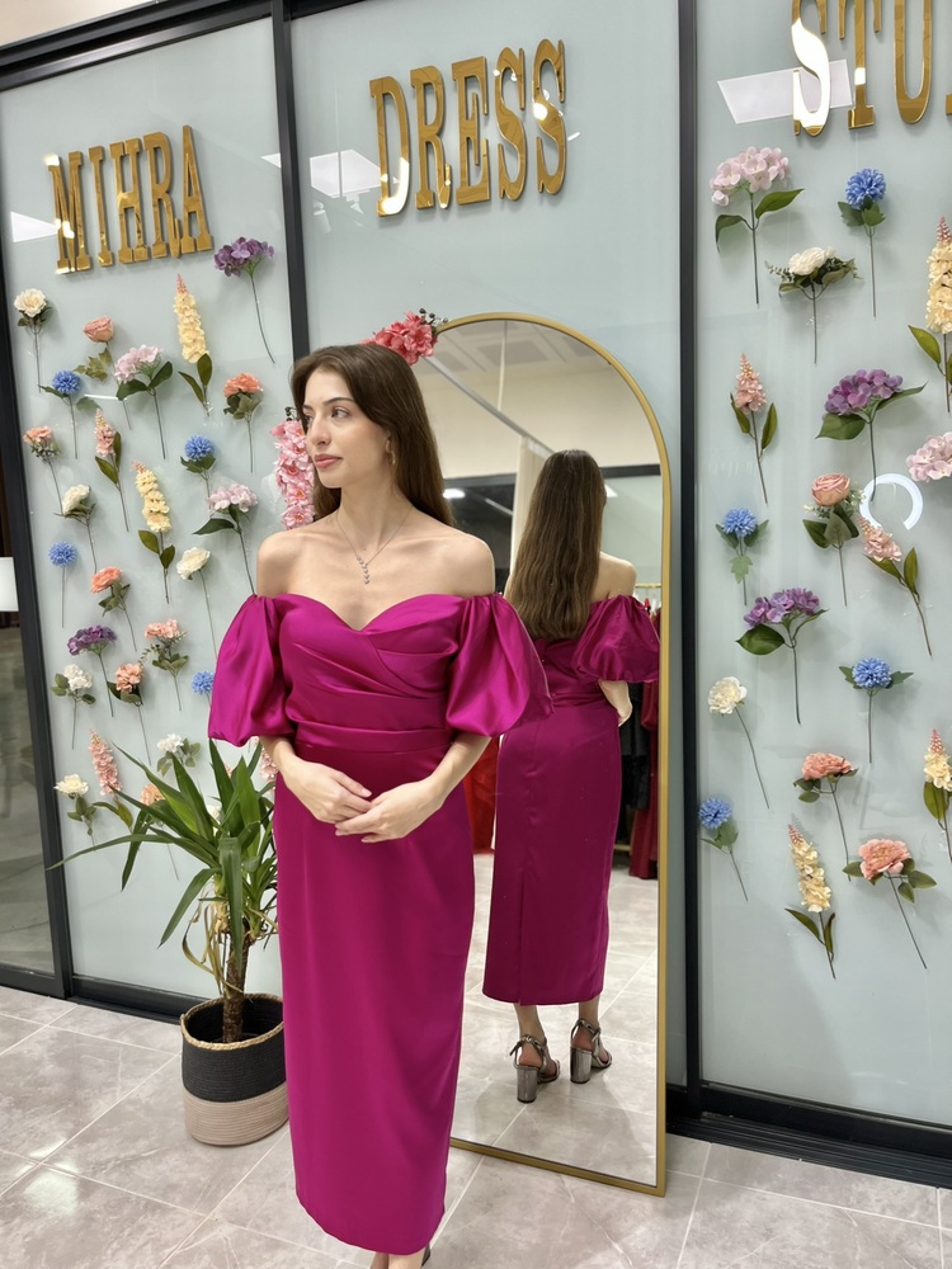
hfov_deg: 53.1
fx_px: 953
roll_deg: +2.2
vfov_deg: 67.3
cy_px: 634
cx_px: 476
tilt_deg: -6.1
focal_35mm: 26
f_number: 1.6
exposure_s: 1/50
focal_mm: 5.1
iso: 80
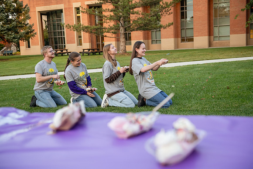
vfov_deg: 27.0
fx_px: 351
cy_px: 84
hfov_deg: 39.6
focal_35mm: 50
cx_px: 126
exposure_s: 1/320
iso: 800
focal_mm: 50
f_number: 3.2
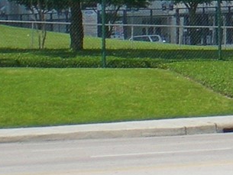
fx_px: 1717
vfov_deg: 5.8
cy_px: -66
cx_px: 506
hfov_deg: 7.4
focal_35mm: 255
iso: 50
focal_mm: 6.3
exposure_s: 1/470
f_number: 4.6
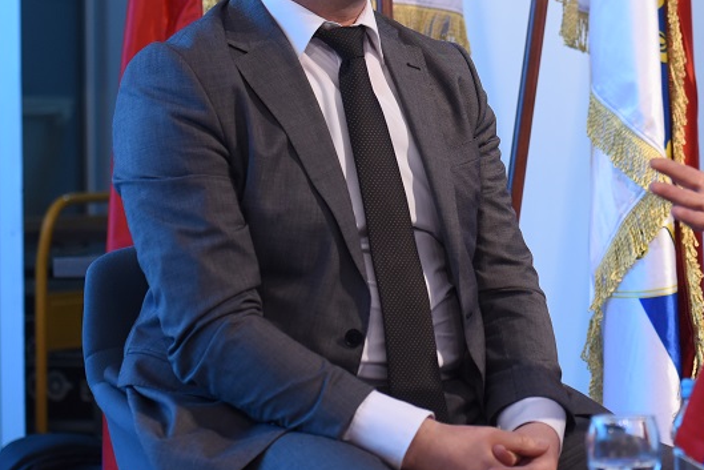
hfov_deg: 11.9
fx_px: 3325
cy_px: 61
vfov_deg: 8.1
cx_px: 789
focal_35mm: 170
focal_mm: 75
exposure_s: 1/200
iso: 1000
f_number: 4
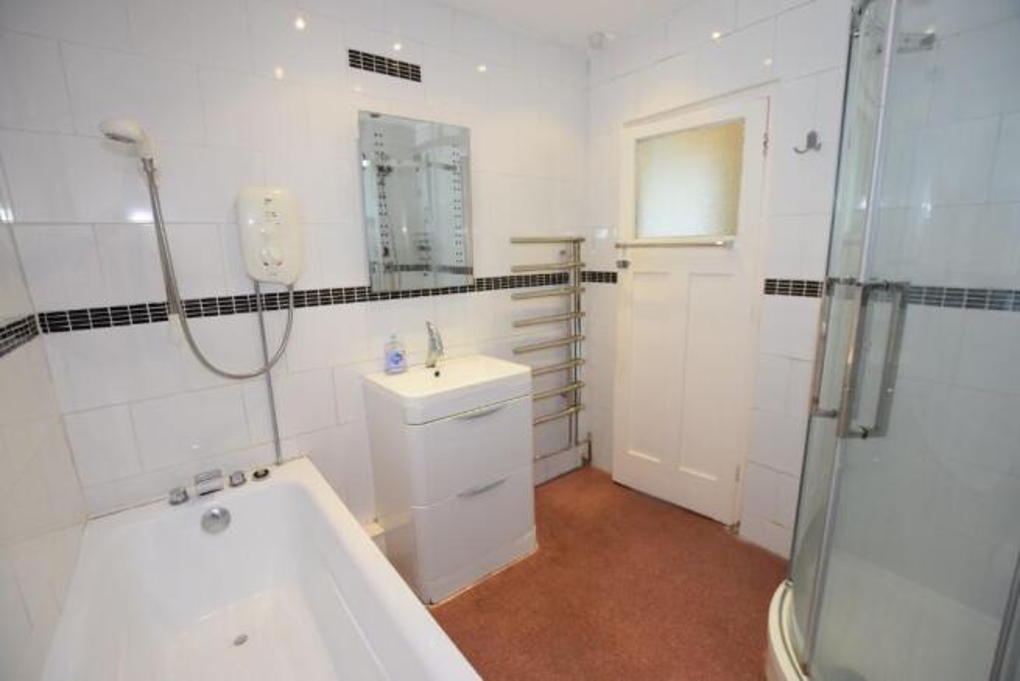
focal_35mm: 15
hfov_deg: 100.4
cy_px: 340
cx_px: 510
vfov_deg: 77.4
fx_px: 425
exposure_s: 1/60
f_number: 4
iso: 800
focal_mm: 10
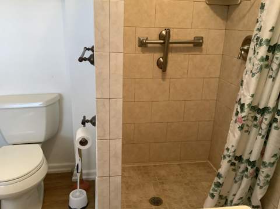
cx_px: 140
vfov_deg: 45.4
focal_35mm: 31
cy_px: 104
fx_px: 251
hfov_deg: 58.4
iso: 320
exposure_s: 1/60
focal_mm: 3.3
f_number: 2.4
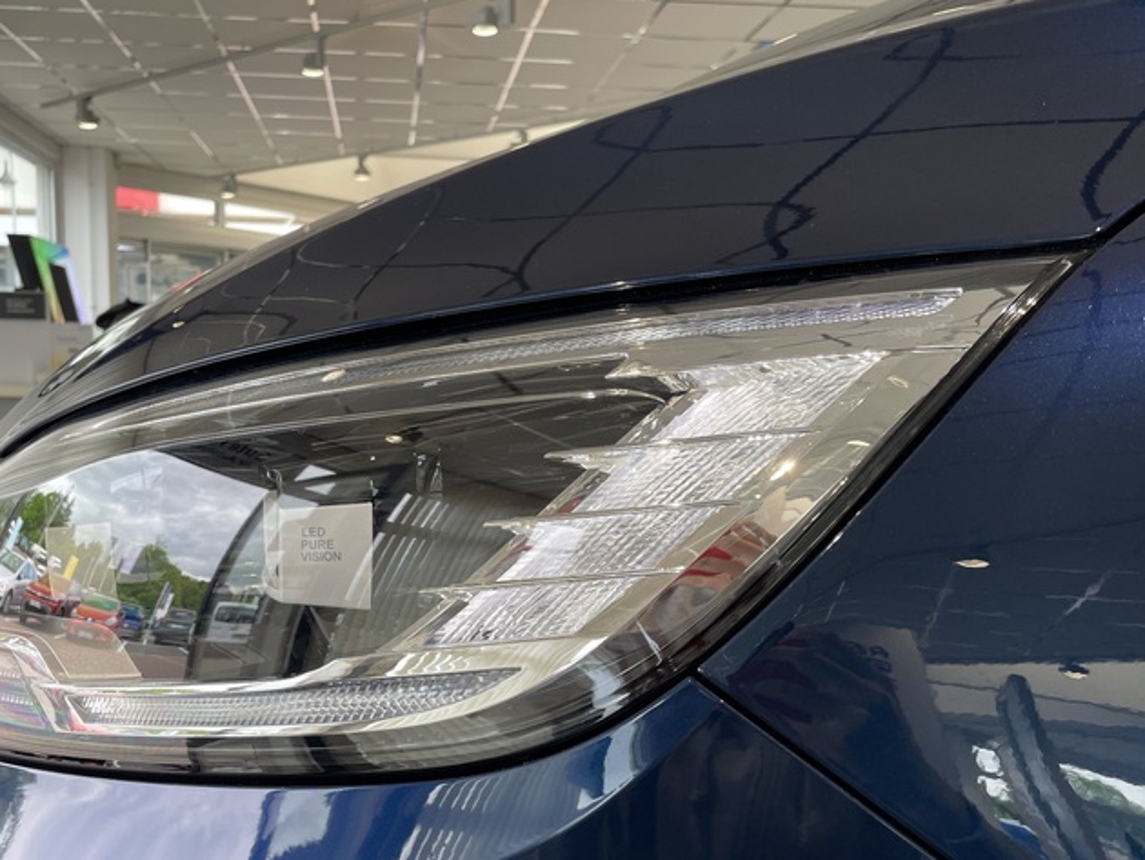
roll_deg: -0.9
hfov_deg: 54.9
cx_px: 449
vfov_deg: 42.7
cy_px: 533
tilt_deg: -9.3
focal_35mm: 33
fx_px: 1092
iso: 32
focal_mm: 4.2
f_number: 1.6
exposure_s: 1/100
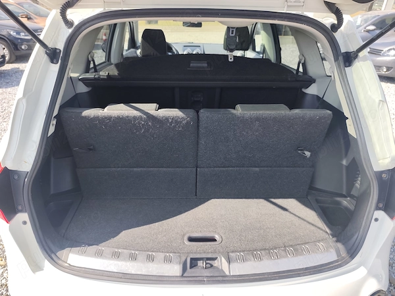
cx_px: 198
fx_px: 262
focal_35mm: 23
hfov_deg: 73.9
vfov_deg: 58.9
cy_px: 148
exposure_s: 1/329
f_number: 1.65
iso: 50
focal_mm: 6.19
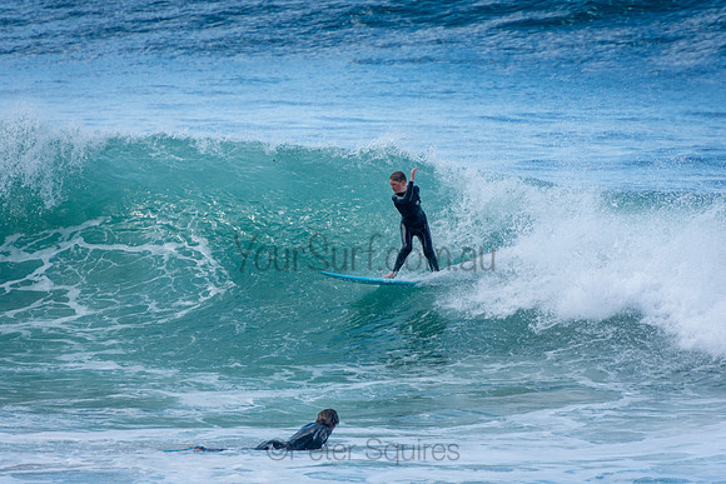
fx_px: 12102
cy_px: 242
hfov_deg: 3.4
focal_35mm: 600
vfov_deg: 2.3
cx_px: 363
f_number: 5.6
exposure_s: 1/2000
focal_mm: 400
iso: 500
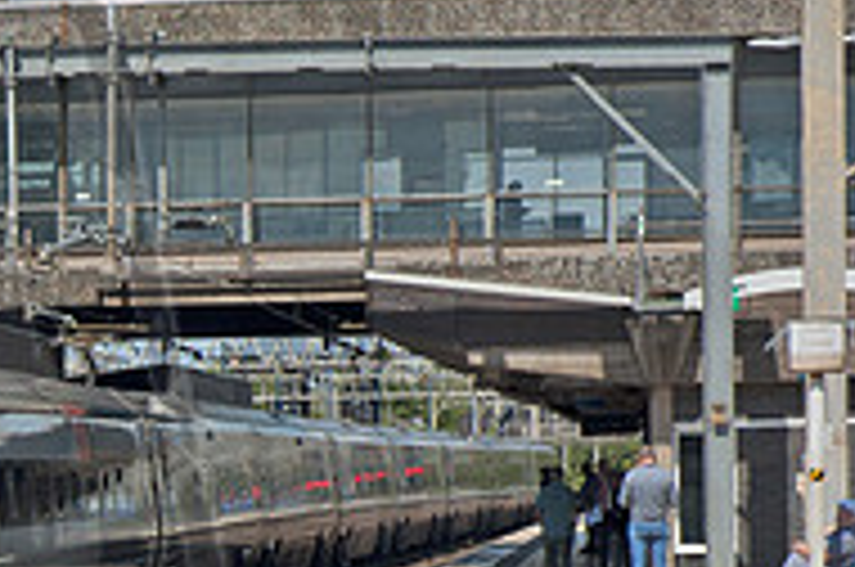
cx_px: -387
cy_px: 522
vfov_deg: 6.0
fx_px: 5430
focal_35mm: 229
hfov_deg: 8.8
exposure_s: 1/320
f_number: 9
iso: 200
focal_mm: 50
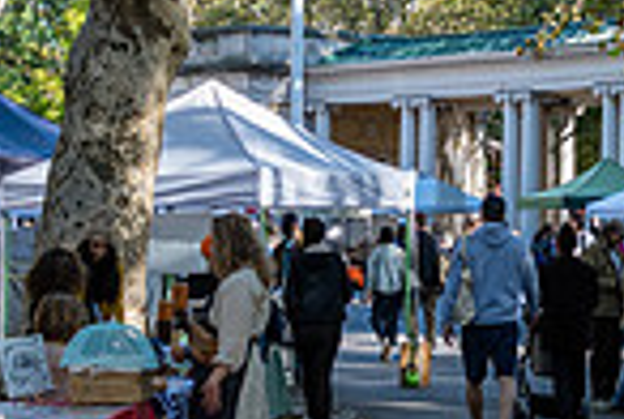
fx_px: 2414
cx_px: 449
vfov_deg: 9.9
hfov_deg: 14.7
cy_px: 169
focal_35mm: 139
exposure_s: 1/800
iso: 500
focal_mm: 35
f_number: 4
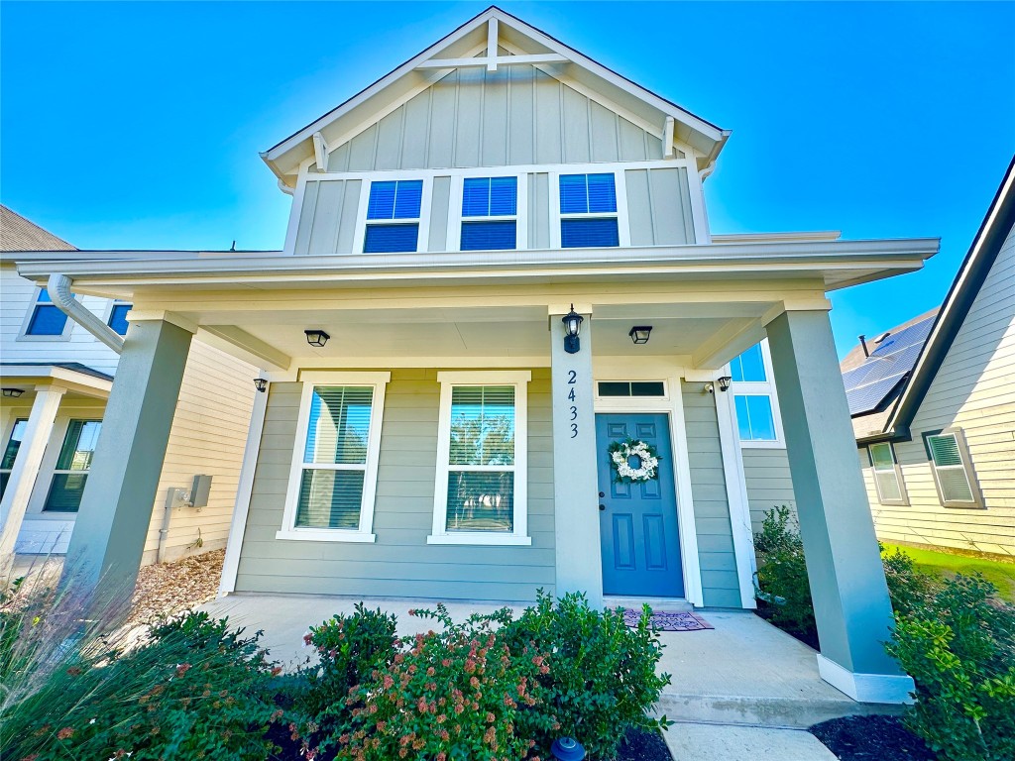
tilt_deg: +14.0
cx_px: 508
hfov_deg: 102.1
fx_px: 411
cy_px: 380
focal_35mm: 14
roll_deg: -1.0
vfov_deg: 85.7
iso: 40
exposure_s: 1/412
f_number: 2.2
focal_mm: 2.22
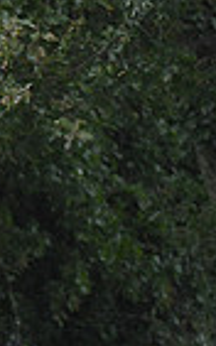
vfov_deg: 1.4
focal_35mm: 1513
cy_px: 472
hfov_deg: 0.9
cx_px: -466
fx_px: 14265
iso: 2000
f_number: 4.5
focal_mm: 240
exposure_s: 1/1250
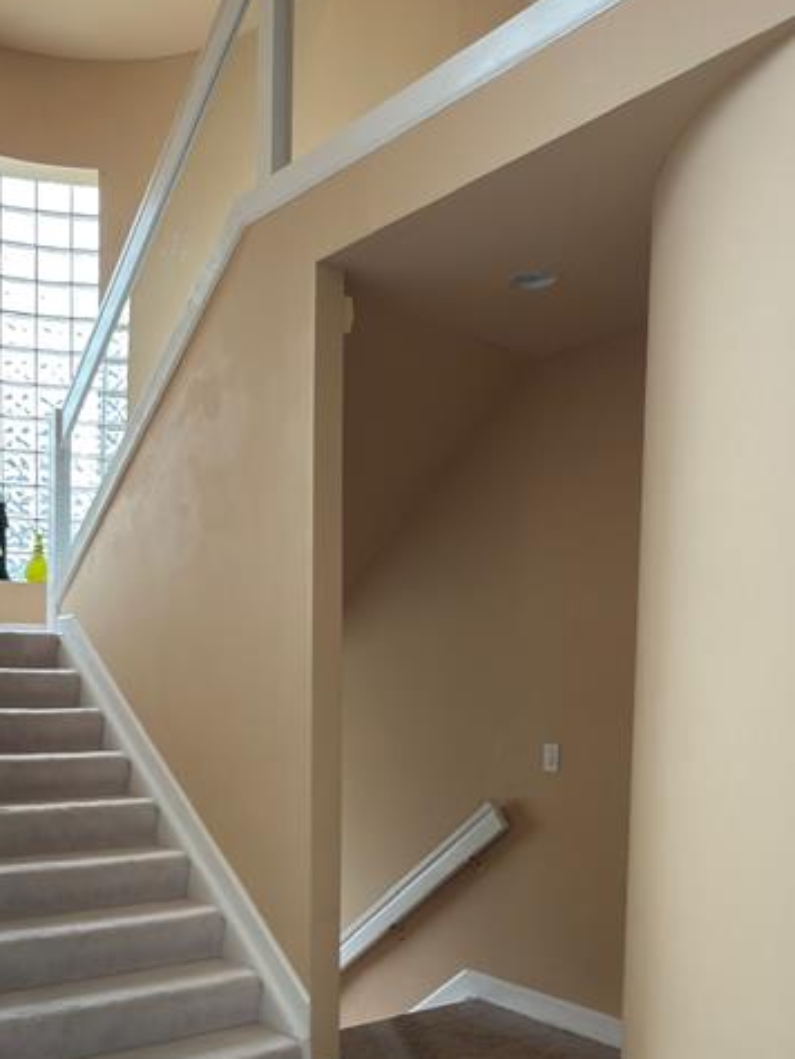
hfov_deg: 41.1
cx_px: 241
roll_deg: -1.0
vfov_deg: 52.1
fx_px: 1040
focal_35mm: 34
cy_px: 762
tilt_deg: -4.5
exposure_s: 1/60
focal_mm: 2.22
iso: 50
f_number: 2.2
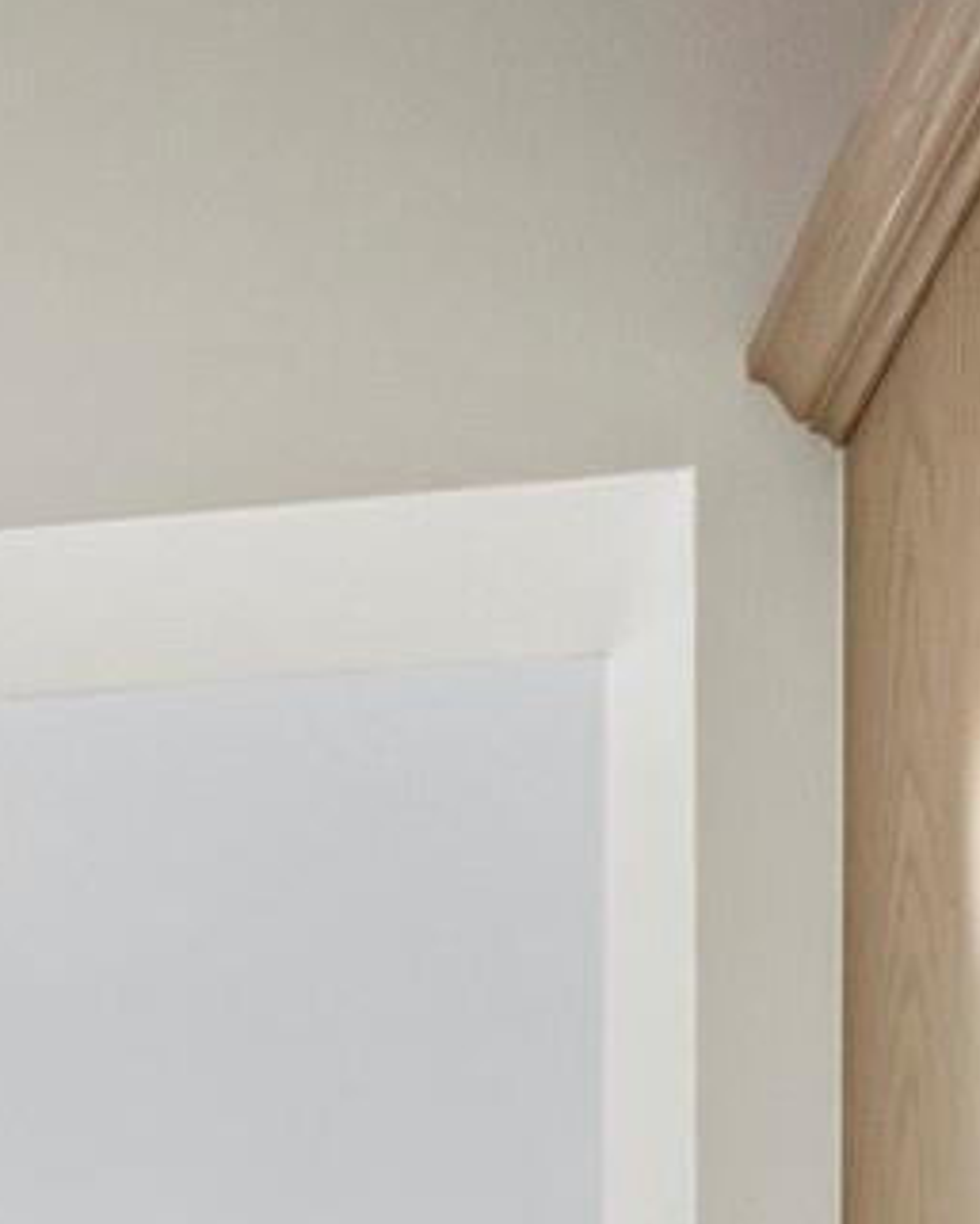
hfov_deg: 19.4
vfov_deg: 19.7
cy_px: 2265
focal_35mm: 68
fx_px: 2464
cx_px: -519
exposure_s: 1/15
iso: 400
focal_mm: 7
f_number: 9
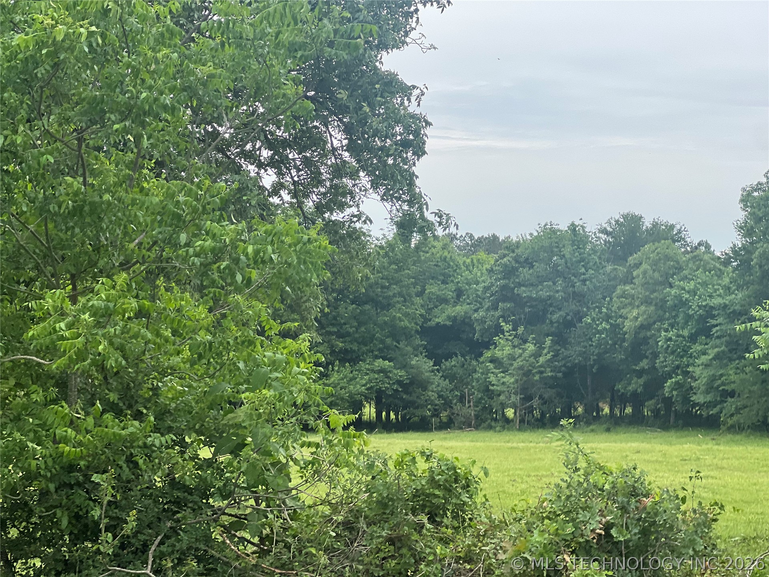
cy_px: 288
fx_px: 1711
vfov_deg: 19.1
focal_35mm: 77
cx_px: 384
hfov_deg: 25.3
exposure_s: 1/252
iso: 25
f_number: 2.8
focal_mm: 9
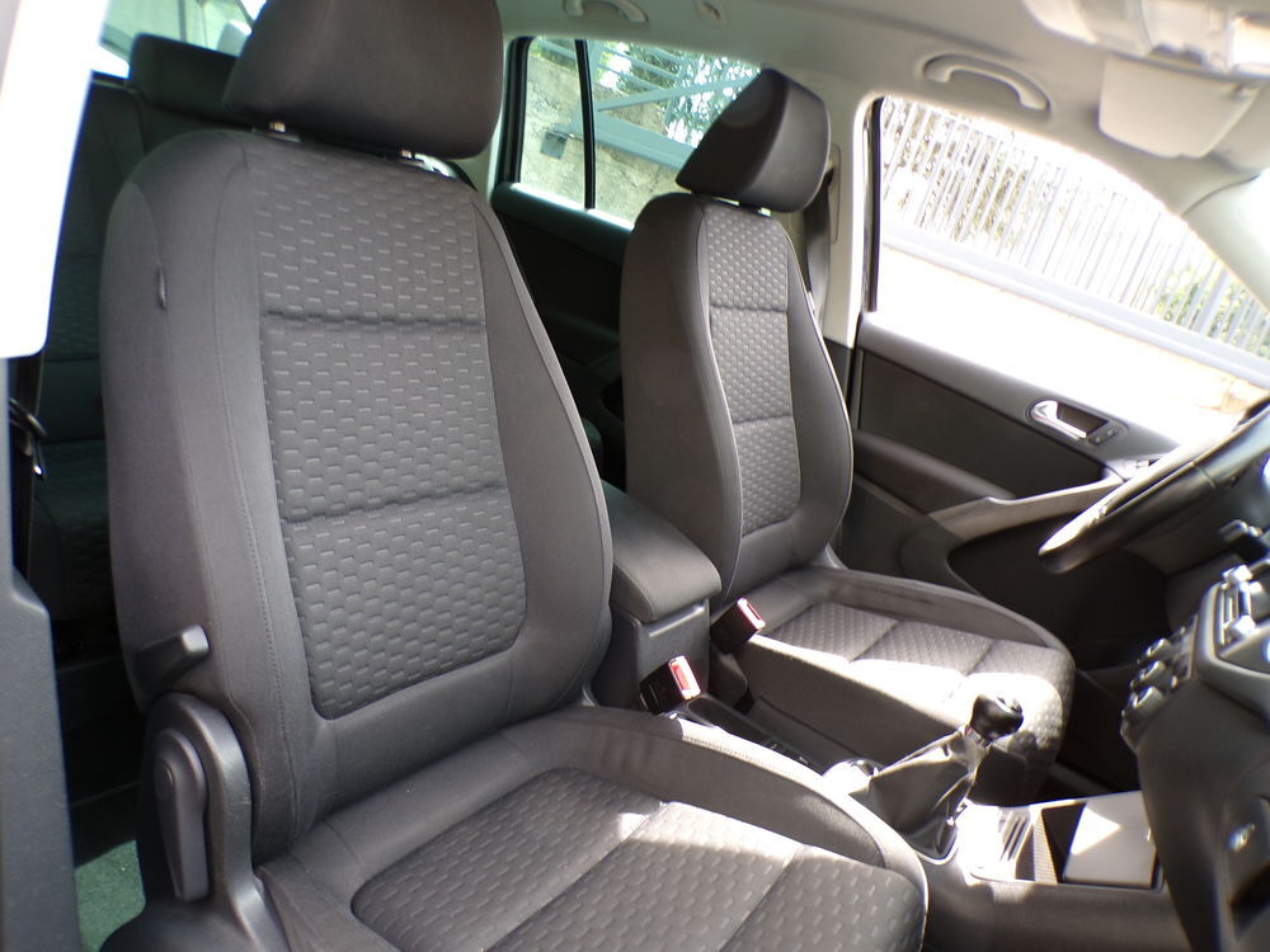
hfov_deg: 71.6
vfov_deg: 56.8
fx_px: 881
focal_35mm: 24
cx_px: 635
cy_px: 476
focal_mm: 4.3
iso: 100
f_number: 3
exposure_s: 1/42
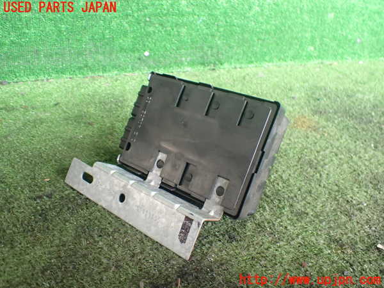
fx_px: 333
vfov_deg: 46.8
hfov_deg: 60.0
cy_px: 144
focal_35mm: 30
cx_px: 192
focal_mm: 5.4
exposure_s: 1/125
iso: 640
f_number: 2.3
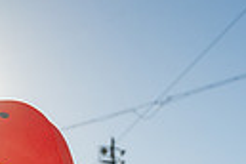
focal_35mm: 122
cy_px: 387
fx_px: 834
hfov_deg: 16.6
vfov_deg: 9.9
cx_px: 38
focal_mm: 35
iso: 64
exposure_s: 1/250
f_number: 7.1
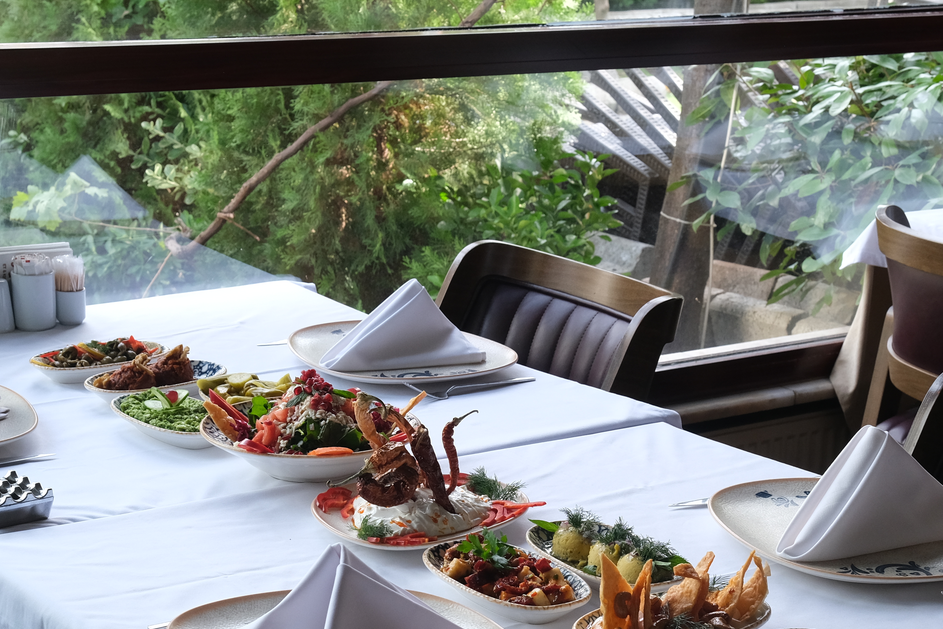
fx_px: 1860
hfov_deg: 28.4
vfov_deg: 19.0
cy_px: 490
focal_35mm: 71
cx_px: 407
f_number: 6.4
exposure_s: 1/60
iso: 800
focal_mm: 24.9
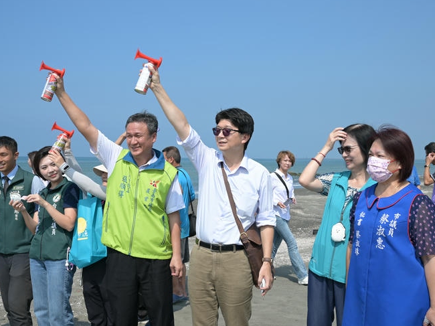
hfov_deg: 42.4
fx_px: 561
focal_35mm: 45
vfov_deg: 32.4
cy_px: 165
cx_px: 220
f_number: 10
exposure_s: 1/200
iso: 100
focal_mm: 33.5
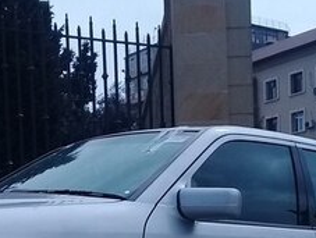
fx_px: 823
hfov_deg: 21.7
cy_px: 296
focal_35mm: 90
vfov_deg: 15.8
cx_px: 117
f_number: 2.2
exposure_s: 1/1876
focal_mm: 3.3
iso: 64
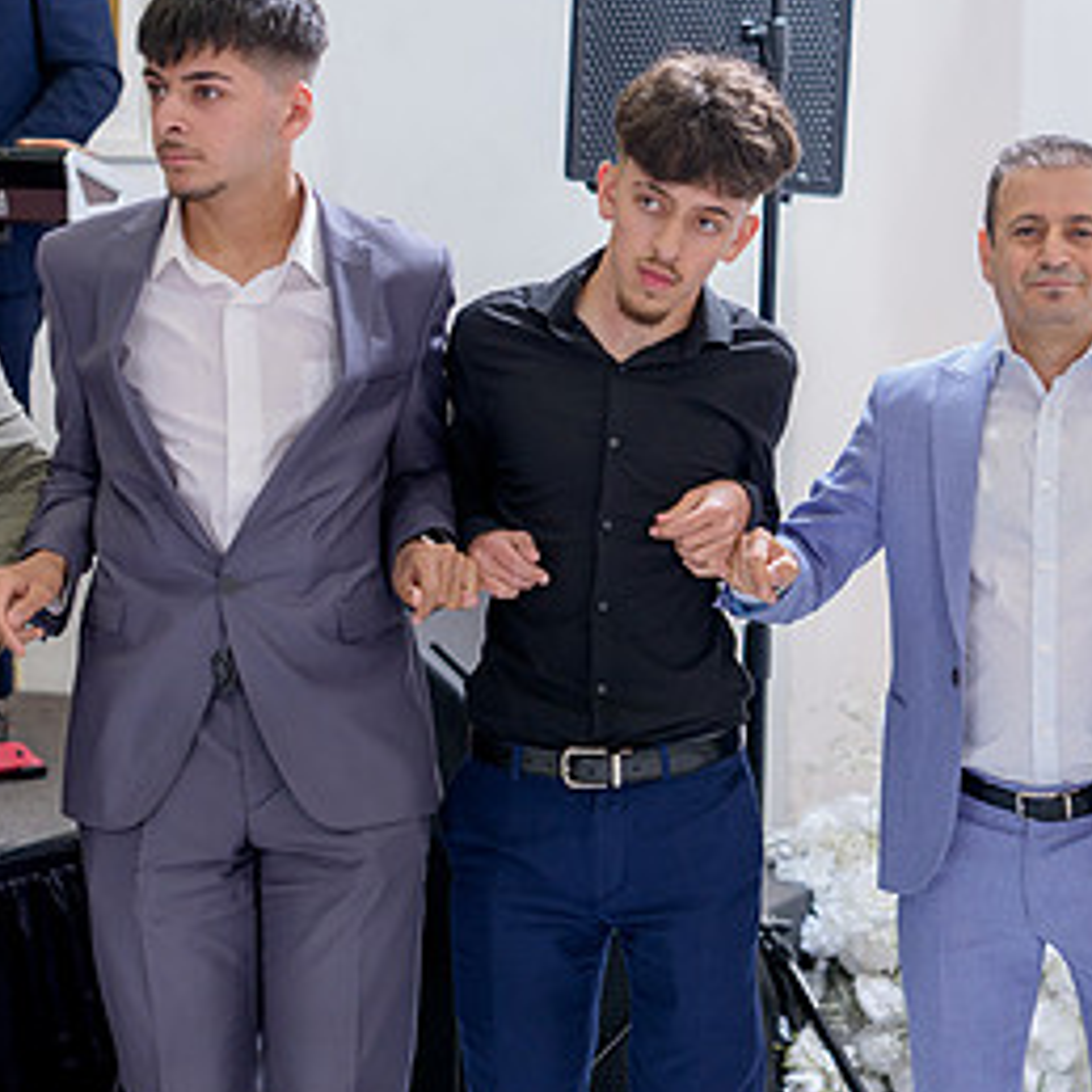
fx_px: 3391
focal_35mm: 95
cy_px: 618
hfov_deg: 18.0
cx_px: 1012
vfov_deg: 18.3
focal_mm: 50
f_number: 2
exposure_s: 1/200
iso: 640
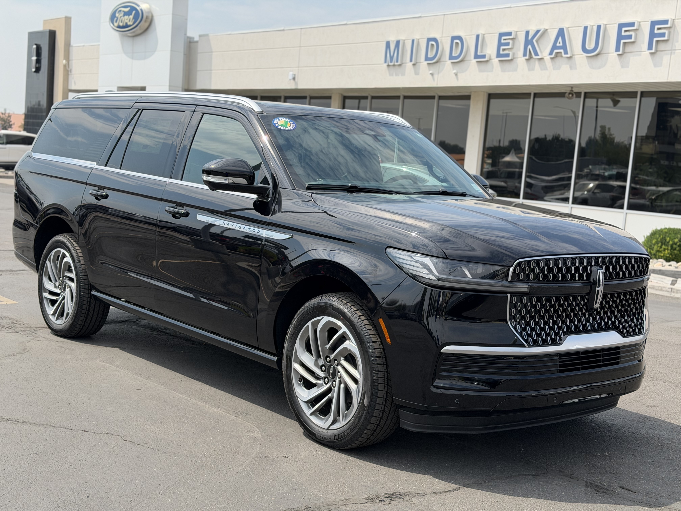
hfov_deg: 39.7
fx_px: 944
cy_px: 256
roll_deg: -4.1
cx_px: 340
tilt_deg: -6.1
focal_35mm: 48
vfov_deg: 30.3
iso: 80
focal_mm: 6.76
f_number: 1.78
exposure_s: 1/3704
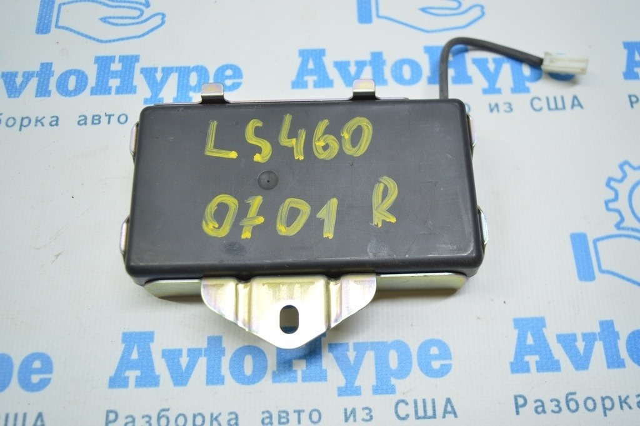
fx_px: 613
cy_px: 213
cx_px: 320
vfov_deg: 38.3
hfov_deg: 55.1
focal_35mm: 34
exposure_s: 1/60
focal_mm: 23
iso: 400
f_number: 3.8
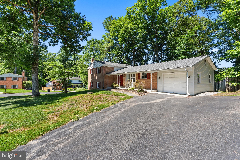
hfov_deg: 95.0
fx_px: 110
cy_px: 80
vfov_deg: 72.0
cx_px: 120
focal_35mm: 16
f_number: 9
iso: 100
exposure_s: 1/25
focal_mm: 16.5
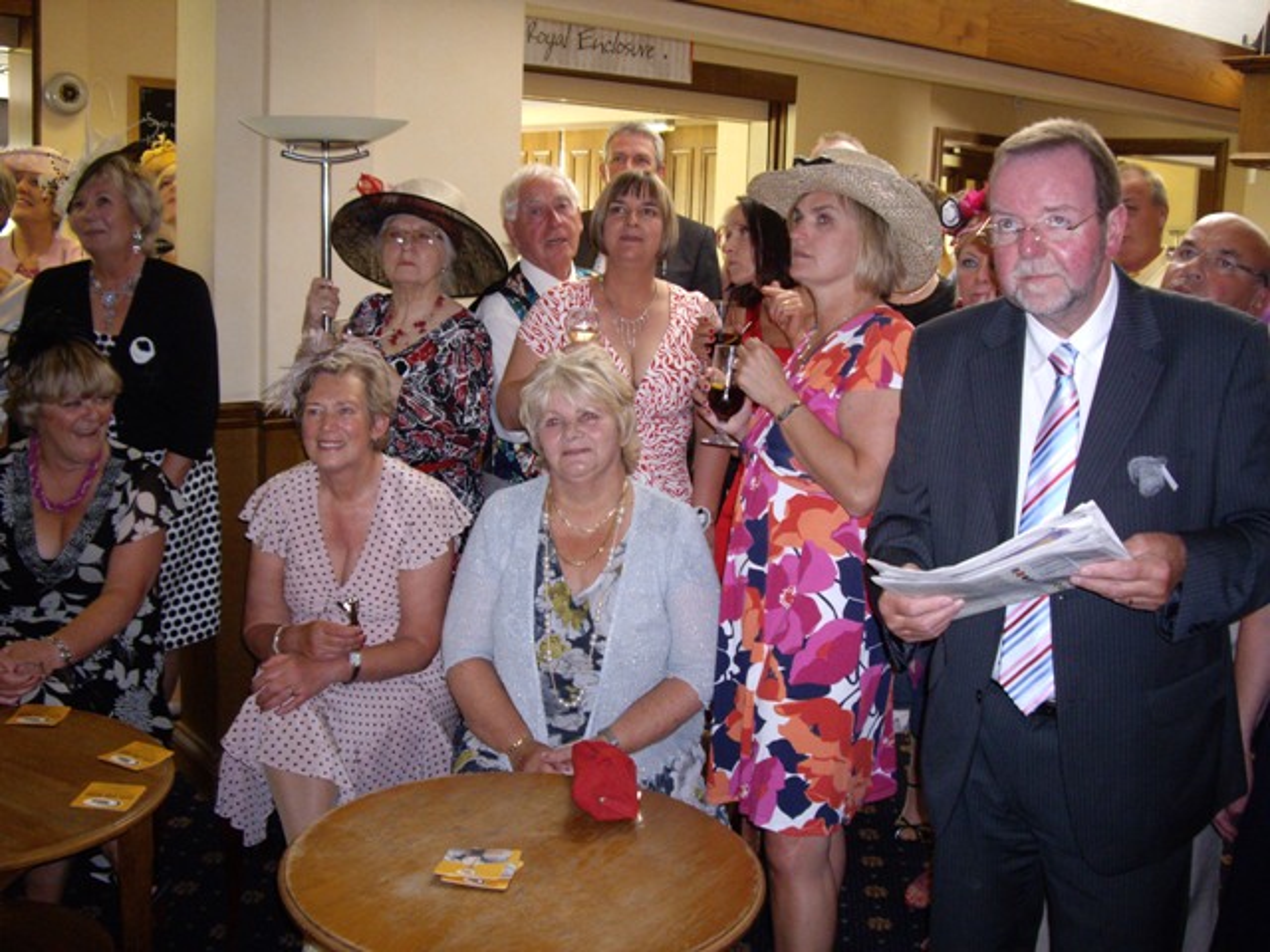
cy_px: 476
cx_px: 635
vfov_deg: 37.7
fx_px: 1394
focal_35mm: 38
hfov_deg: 49.0
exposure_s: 1/40
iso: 400
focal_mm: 7.9
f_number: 2.8
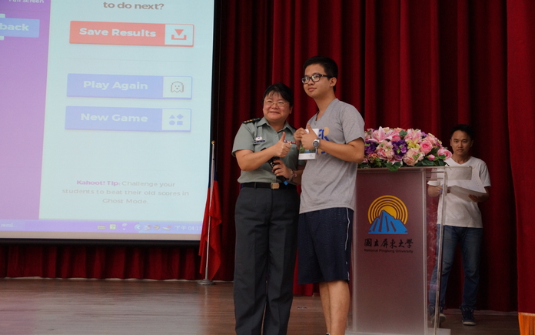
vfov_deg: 31.2
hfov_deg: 48.2
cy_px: 179
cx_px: 267
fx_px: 598
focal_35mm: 41
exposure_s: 1/60
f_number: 4
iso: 2500
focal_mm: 40
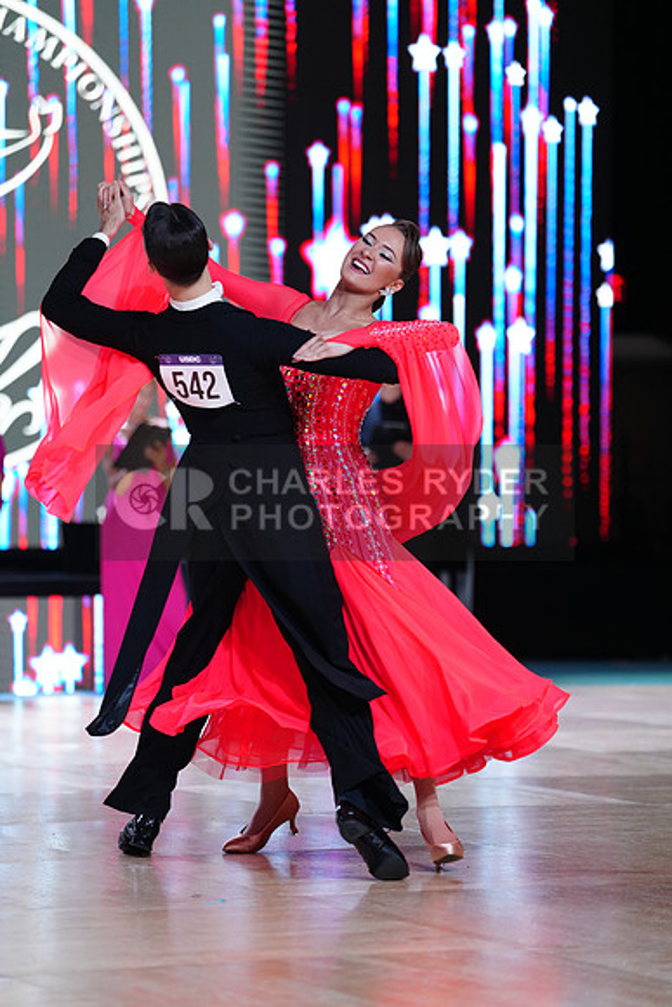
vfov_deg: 15.2
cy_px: 504
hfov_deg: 10.2
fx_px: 3777
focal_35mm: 135
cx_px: 336
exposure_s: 1/500
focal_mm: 135
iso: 800
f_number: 2.8
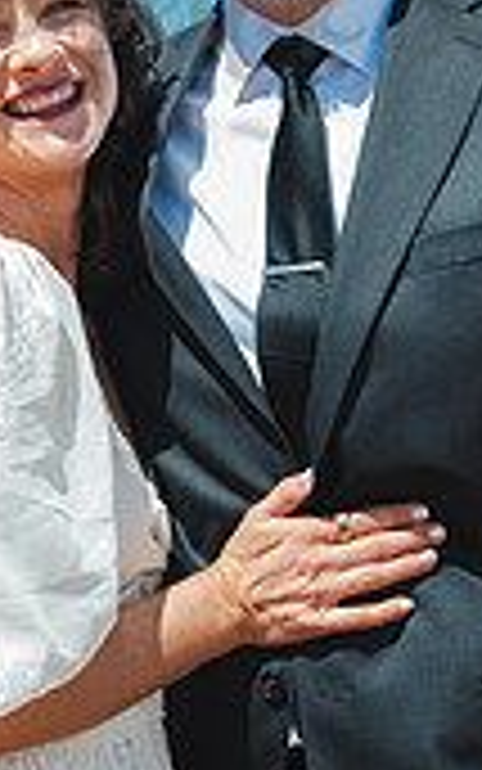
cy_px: -9
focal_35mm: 134
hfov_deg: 9.8
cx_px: 146
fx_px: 2814
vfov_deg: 15.3
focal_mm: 50
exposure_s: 1/200
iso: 100
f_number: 7.1
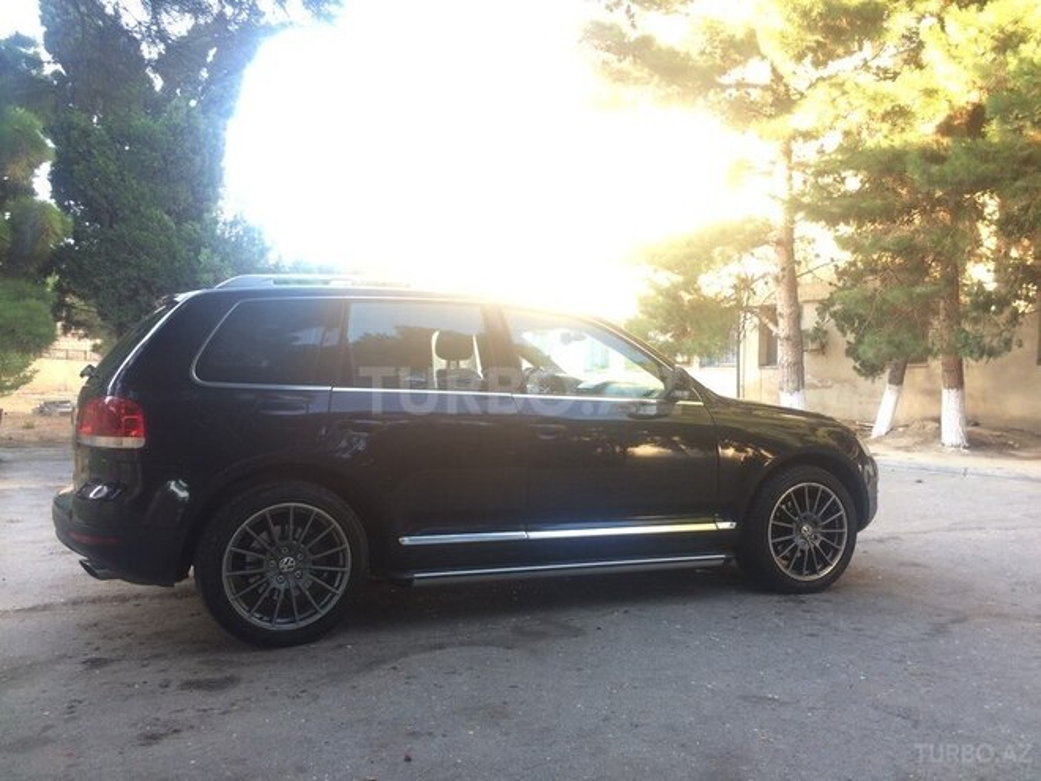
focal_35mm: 29
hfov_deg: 61.7
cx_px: 520
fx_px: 872
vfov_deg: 48.2
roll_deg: -0.7
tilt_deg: -0.8
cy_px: 390
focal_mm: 4.15
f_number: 2.2
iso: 32
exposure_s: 1/50
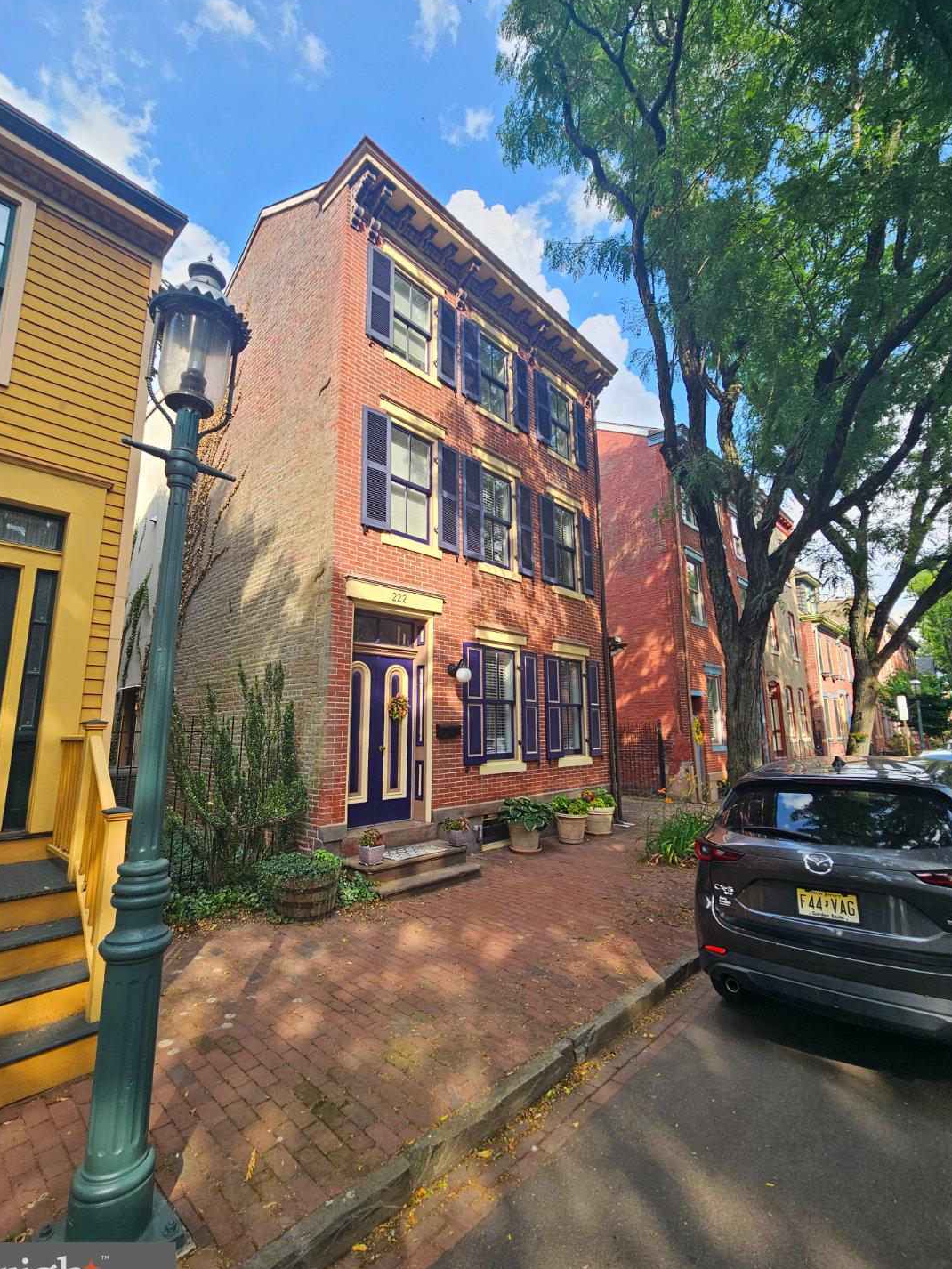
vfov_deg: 102.1
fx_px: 513
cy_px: 632
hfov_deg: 85.7
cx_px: 466
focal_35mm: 14
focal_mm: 2.2
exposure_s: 1/420
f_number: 2.2
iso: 50
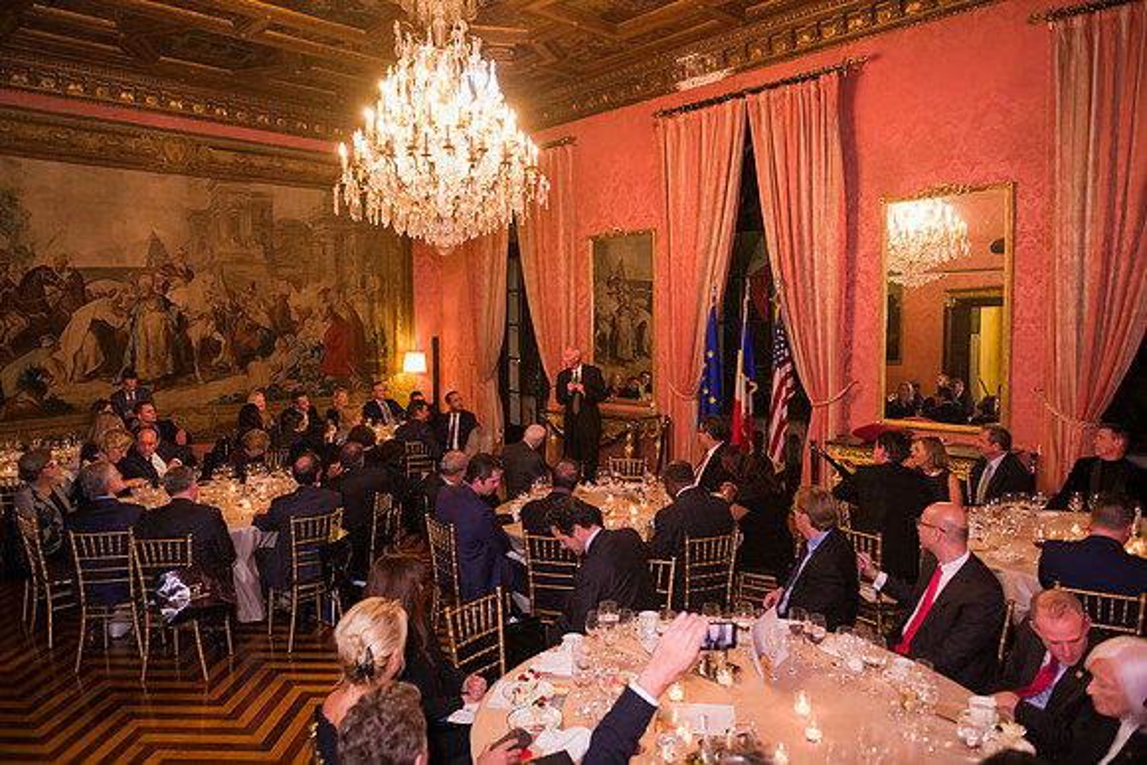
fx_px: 765
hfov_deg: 73.7
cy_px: 382
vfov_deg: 53.2
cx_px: 574
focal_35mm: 24
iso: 3200
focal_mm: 24
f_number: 3.2
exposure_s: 1/100
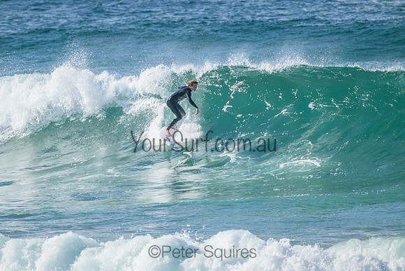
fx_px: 9002
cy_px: 136
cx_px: 202
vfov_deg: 1.7
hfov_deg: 2.6
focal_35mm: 800
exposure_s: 1/1600
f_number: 11
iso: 2800
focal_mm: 800
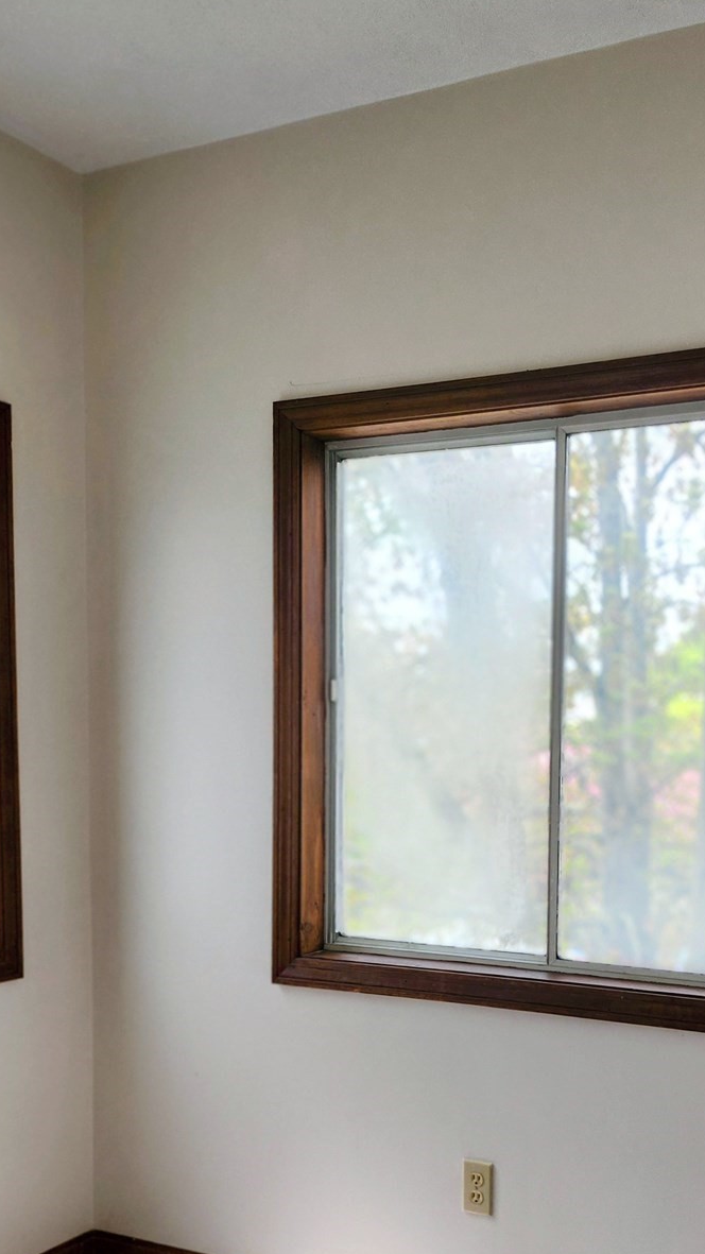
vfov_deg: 57.1
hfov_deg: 33.7
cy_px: 807
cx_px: 551
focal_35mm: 34
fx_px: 1130
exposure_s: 1/319
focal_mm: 5
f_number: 1.8
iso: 50
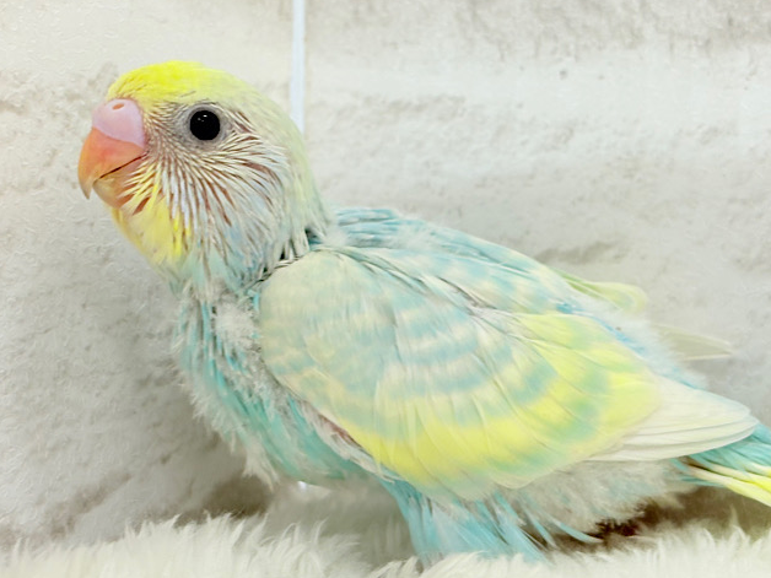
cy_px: 287
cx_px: 379
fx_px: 1180
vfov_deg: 27.5
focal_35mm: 53
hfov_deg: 36.2
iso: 50
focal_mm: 5.96
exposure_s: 1/100
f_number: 1.6
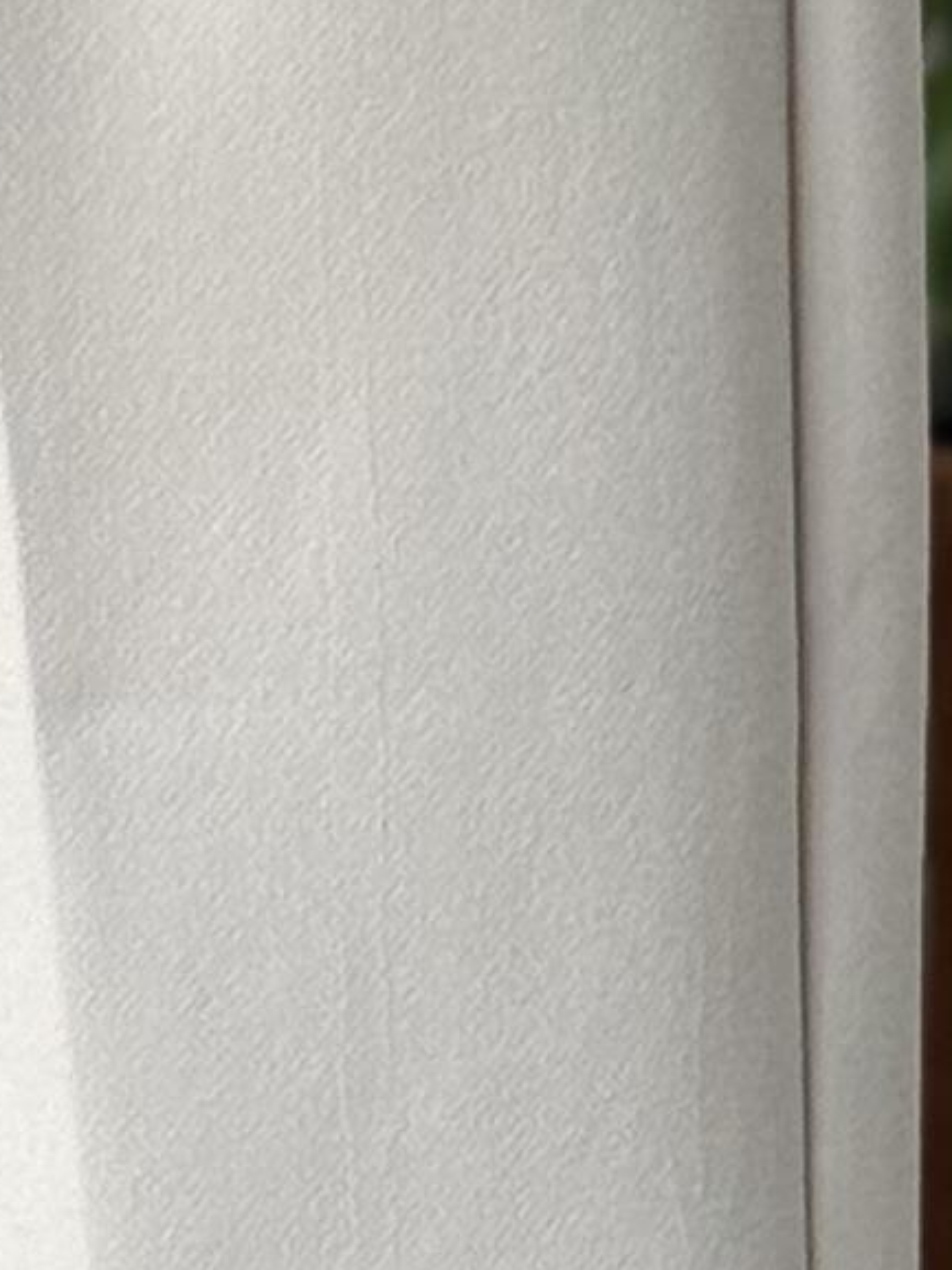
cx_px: -121
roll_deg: -0.3
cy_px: 903
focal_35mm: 335
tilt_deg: -0.7
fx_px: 12293
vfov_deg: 5.9
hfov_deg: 4.4
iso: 100
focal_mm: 6.76
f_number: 1.78
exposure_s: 1/62
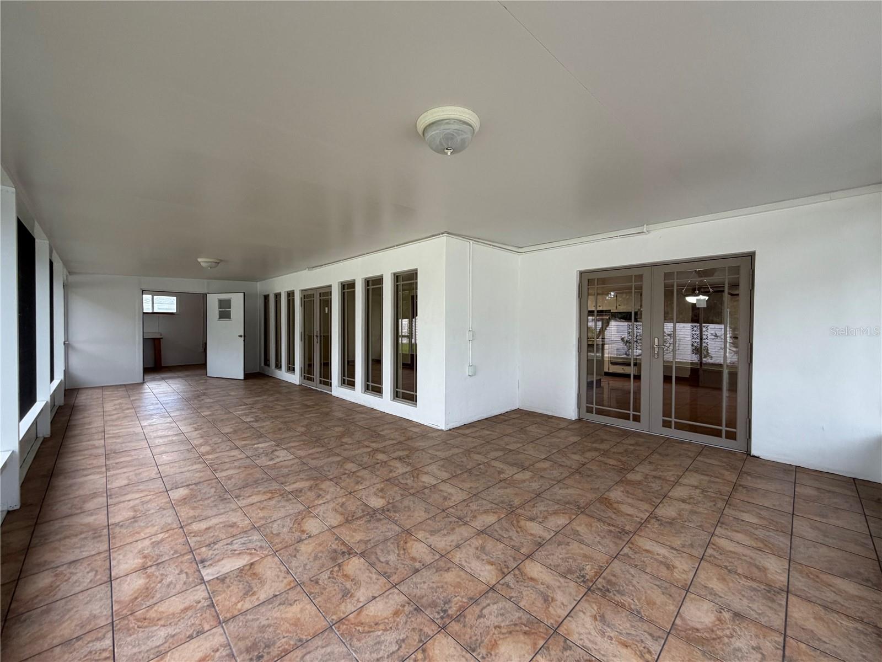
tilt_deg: -0.6
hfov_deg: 102.1
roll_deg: +0.3
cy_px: 331
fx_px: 357
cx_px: 441
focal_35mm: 14
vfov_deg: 85.7
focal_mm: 2.22
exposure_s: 1/121
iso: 160
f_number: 2.2
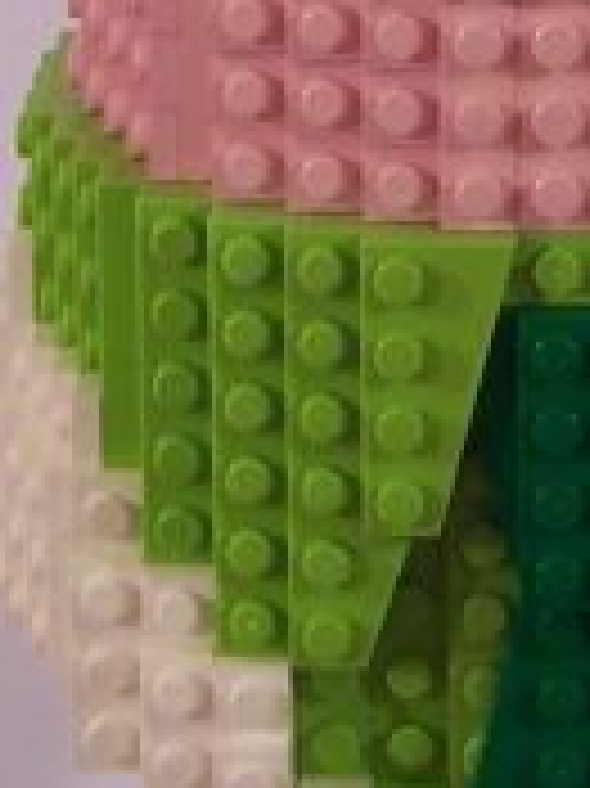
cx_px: 608
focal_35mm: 281
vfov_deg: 6.9
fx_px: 6394
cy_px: -594
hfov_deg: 5.3
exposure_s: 1/4
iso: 80
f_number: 3
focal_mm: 8
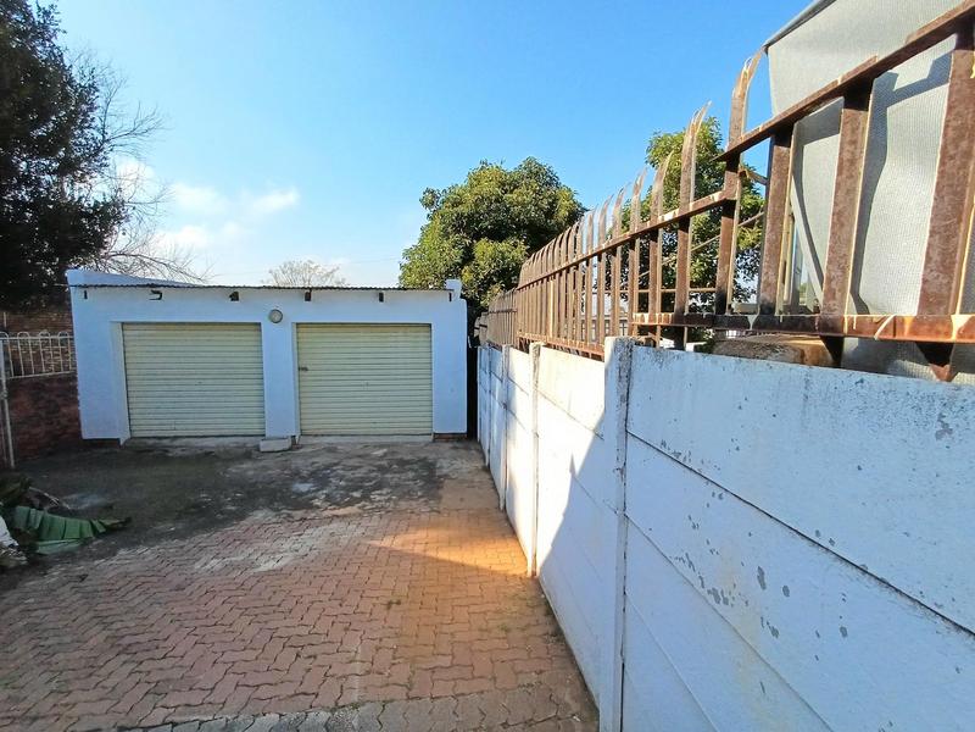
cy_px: 366
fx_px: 451
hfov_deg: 94.5
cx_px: 488
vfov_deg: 78.1
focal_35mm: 16
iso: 40
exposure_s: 1/1250
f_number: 2.2
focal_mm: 1.64
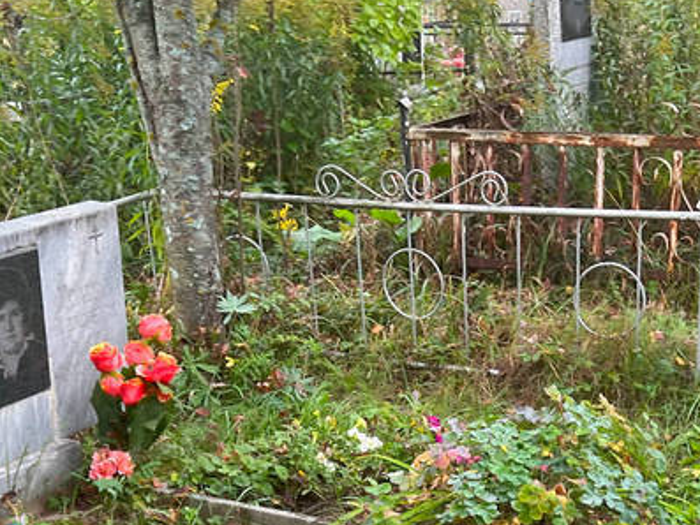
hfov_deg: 28.9
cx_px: 436
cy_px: 654
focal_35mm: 67
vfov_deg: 20.3
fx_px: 1355
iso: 32
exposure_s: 1/143
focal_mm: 5.7
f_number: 1.5
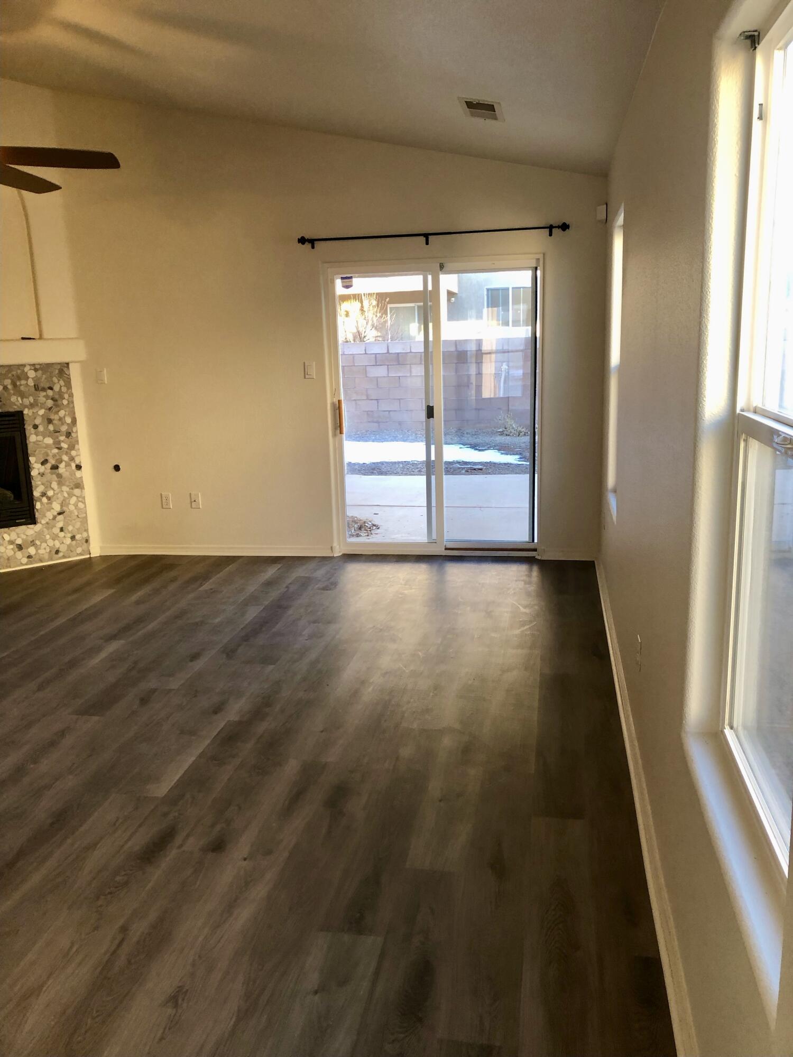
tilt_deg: -12.2
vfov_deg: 63.4
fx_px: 855
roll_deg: +0.4
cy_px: 528
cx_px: 396
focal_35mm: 28
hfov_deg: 49.7
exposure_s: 1/30
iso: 32
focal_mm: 3.99
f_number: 1.8
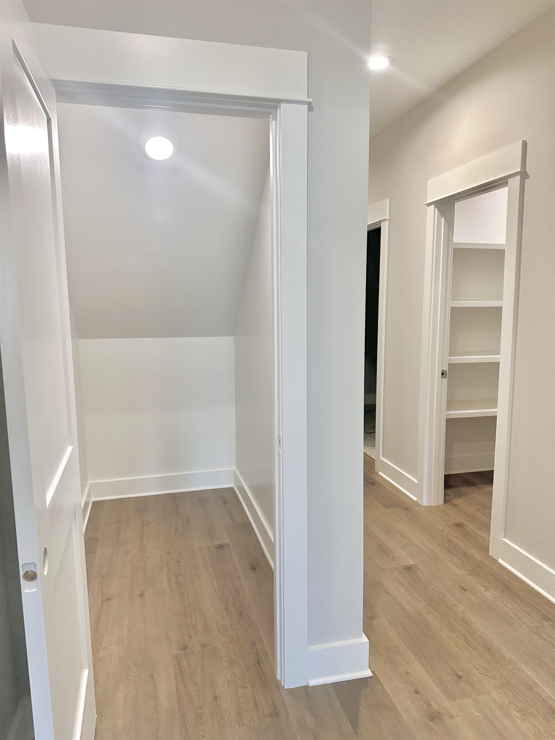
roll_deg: -0.7
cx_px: 278
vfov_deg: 71.6
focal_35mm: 24
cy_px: 370
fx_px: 513
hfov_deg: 56.8
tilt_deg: -5.7
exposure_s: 1/120
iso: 160
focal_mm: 6.86
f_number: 1.78
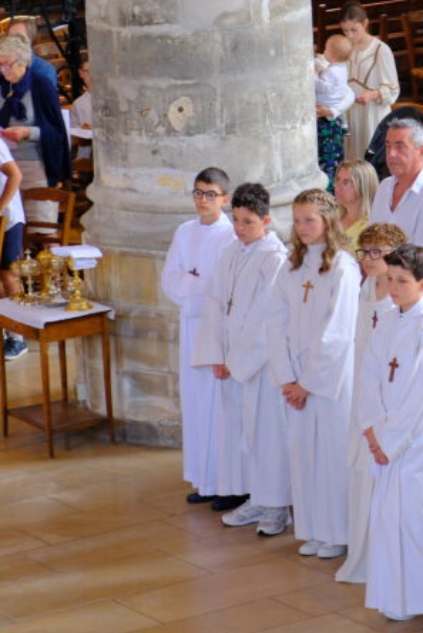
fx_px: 3363
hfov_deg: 7.2
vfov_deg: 10.7
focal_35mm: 191
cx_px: 464
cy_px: 107
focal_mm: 55
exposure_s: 1/40
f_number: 4
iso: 800
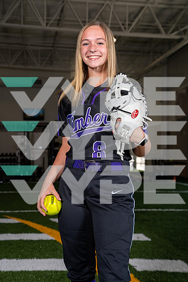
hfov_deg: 22.6
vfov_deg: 33.4
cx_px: 94
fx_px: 470
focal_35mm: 60
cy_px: 141
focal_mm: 60
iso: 200
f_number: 5.6
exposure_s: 1/200
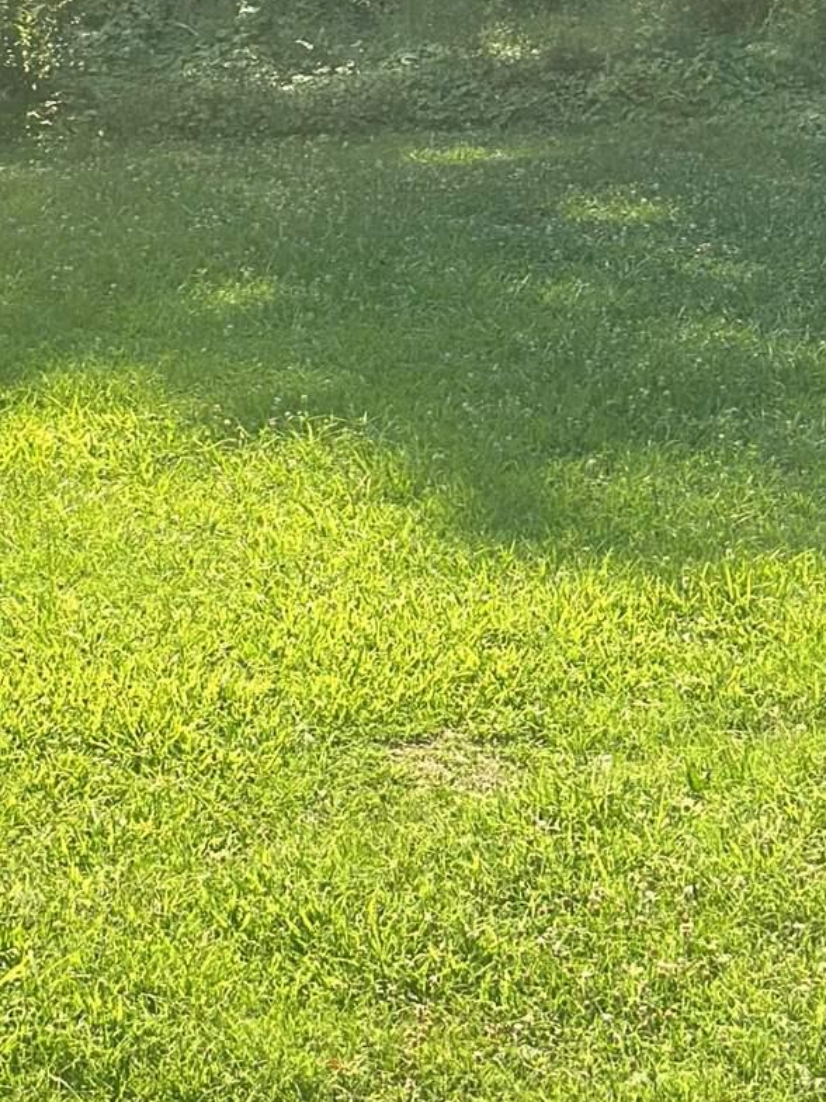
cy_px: -460
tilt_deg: -8.1
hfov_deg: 10.5
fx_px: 4486
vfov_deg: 13.3
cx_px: 270
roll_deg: +0.9
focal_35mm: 141
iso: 80
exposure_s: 1/953
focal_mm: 6.86
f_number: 1.78
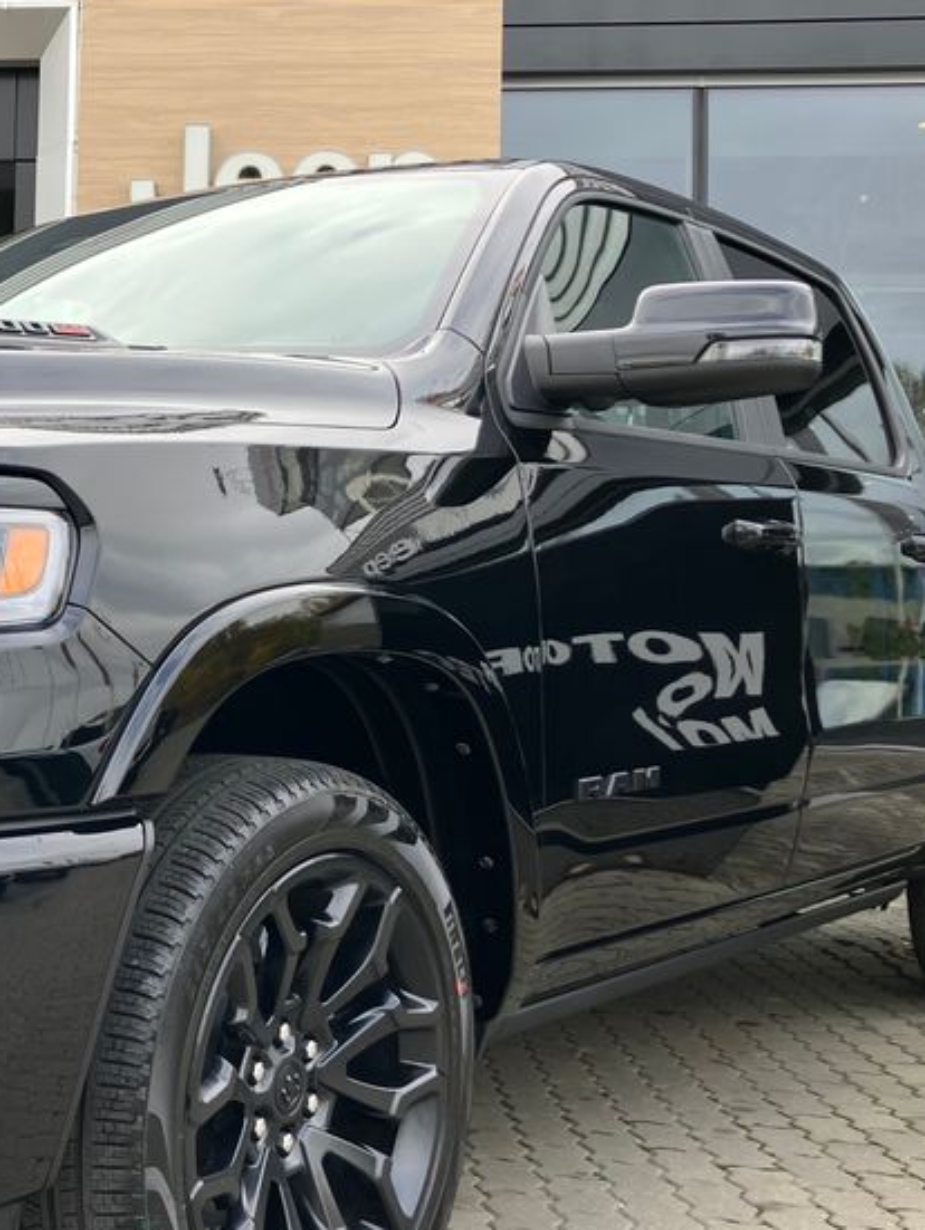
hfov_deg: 26.9
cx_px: 60
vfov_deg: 36.8
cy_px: 621
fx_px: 1851
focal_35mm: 52
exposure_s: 1/187
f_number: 1.8
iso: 25
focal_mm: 3.99
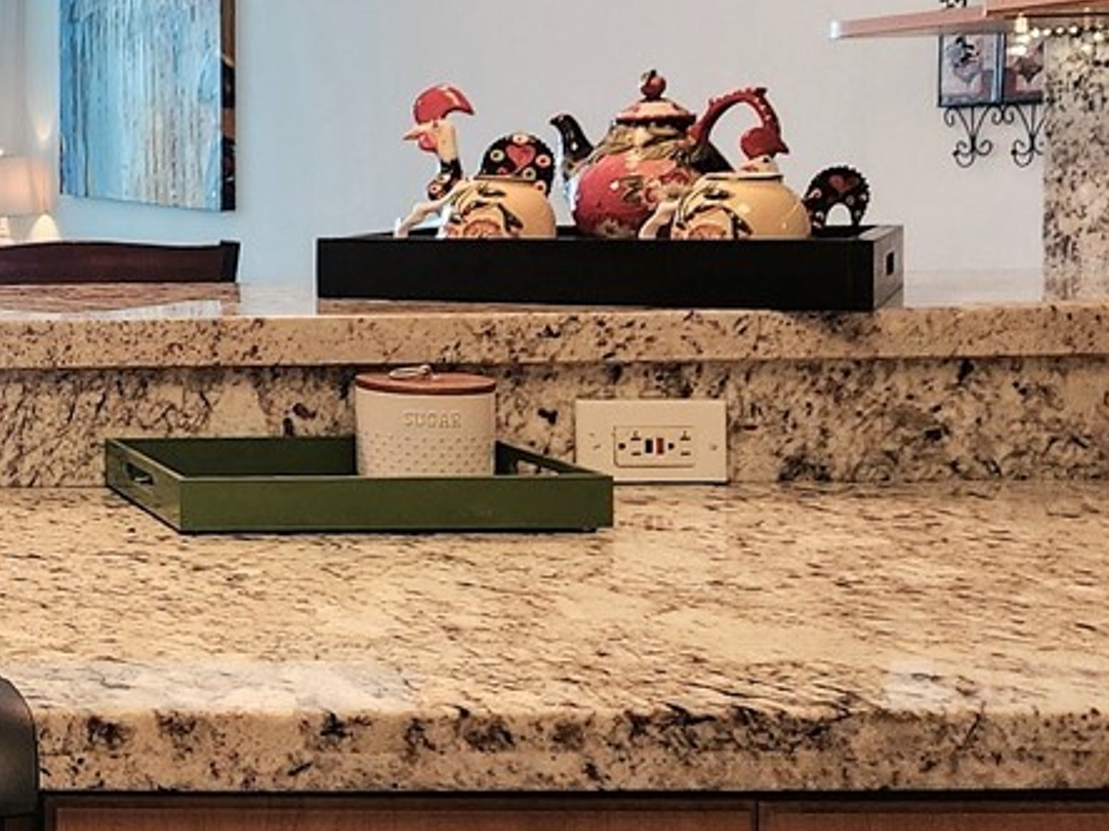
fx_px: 1505
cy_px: 250
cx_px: -483
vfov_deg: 30.5
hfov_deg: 28.8
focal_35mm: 47
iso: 125
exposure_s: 1/60.2
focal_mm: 2.2
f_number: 2.2
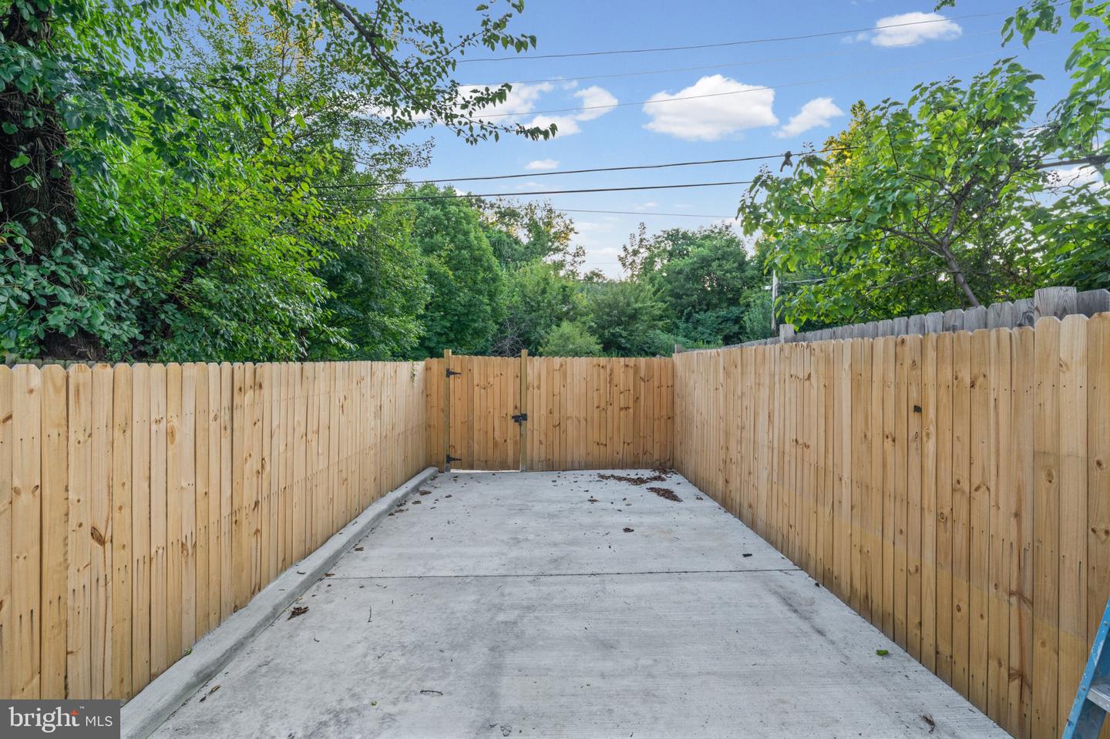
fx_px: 493
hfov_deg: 96.8
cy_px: 370
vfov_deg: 73.7
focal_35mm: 16
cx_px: 555
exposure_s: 1/15
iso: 640
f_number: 7.1
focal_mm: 16
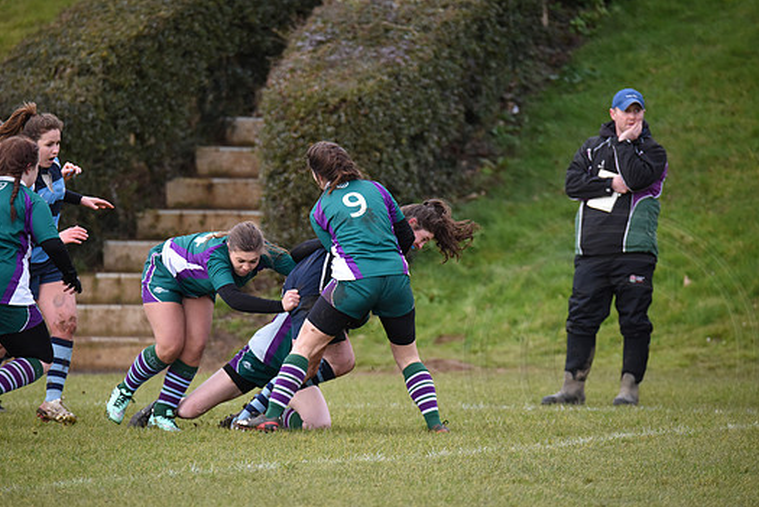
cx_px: 350
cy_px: 232
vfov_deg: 2.5
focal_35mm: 541
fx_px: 11415
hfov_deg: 3.8
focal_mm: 490
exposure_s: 1/1250
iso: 2000
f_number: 6.3
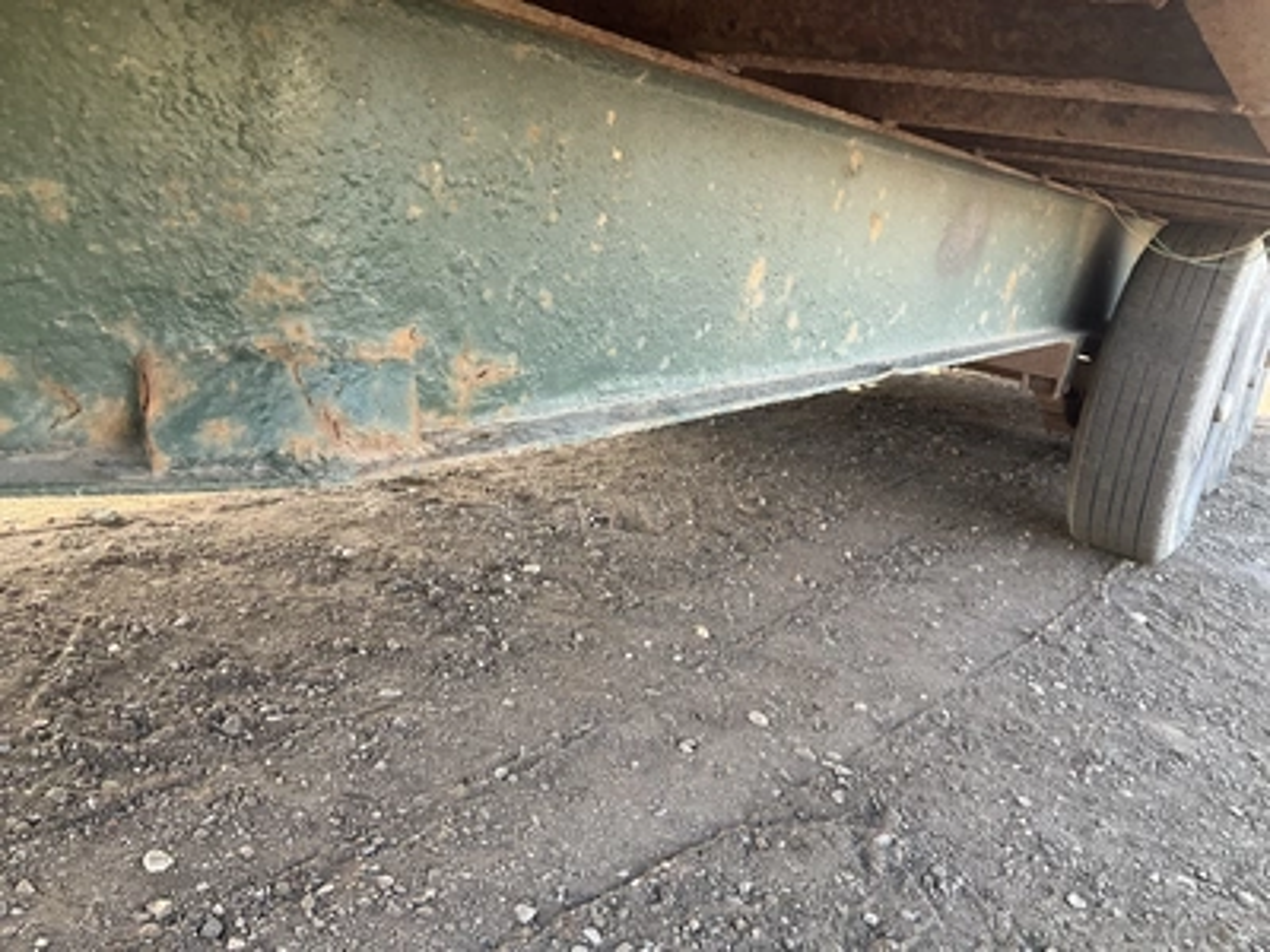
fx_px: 1064
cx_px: 635
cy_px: 476
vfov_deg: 48.2
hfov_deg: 61.7
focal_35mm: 29
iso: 40
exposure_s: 1/122
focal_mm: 3
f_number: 1.8
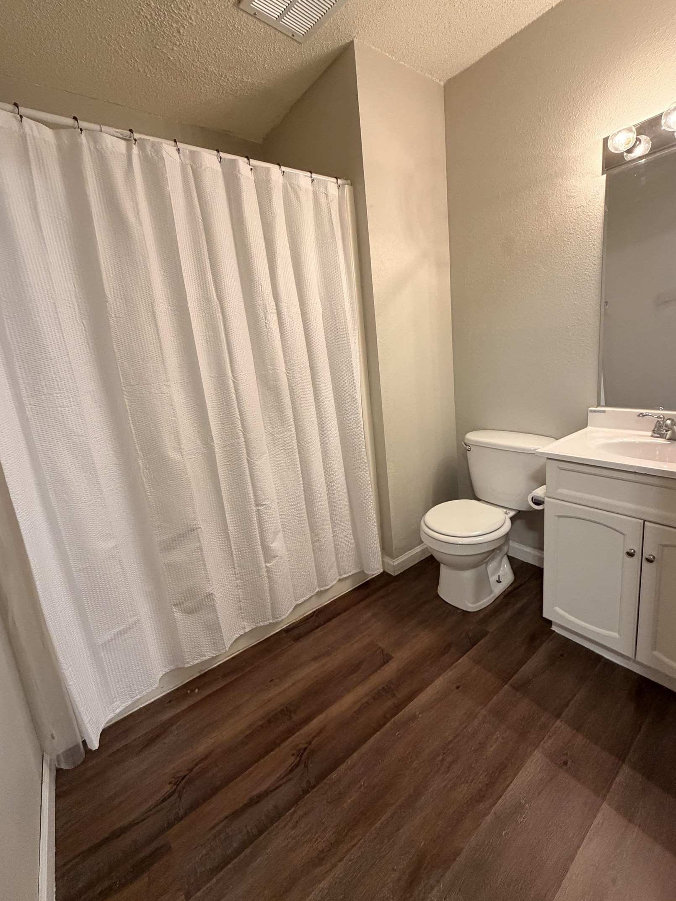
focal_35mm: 15
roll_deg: +5.3
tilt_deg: -10.8
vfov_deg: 98.1
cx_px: 349
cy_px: 428
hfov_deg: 81.7
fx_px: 390
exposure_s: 1/60
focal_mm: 2.22
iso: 400
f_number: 2.2
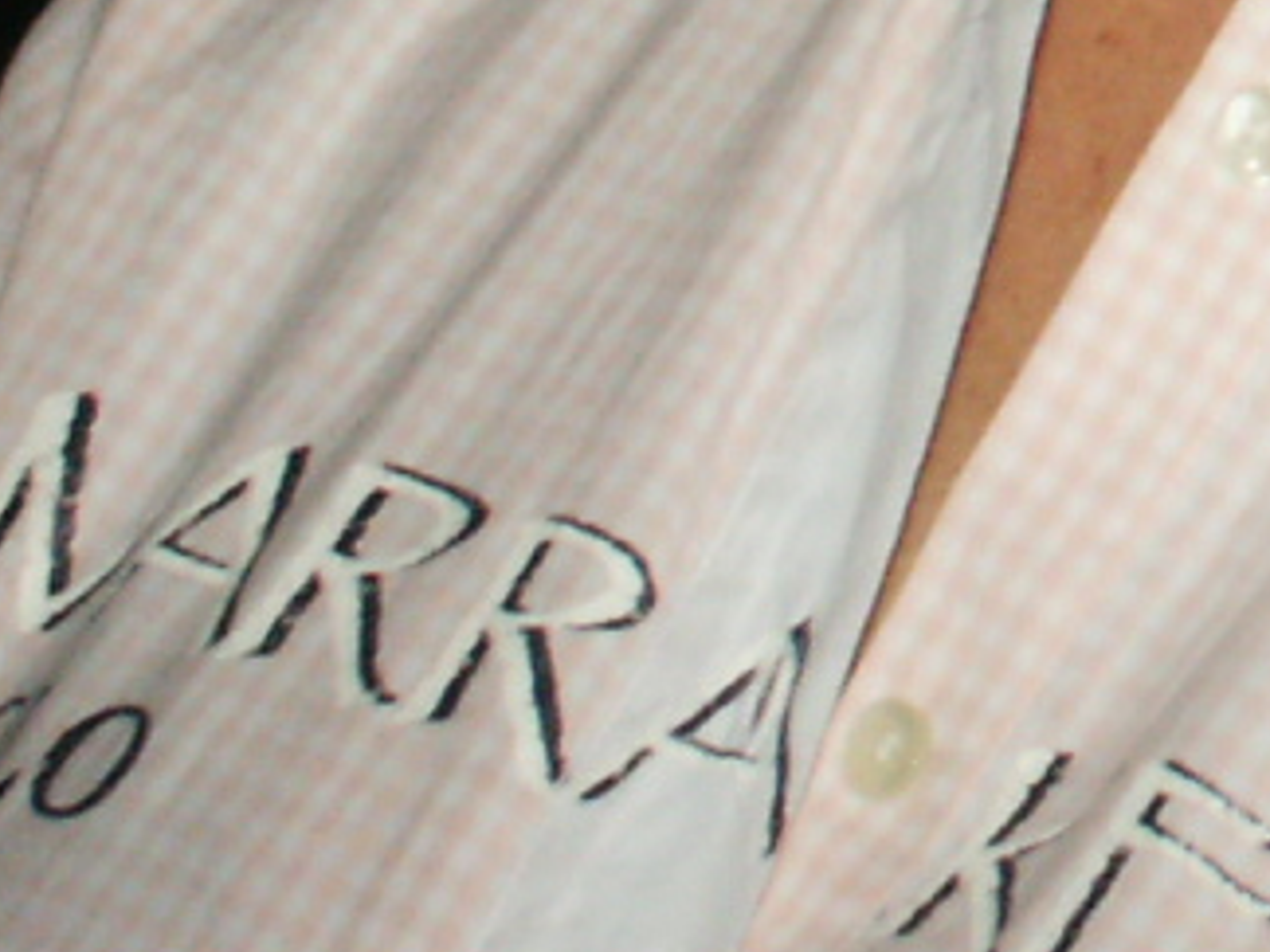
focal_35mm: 173
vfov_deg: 8.1
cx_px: 2391
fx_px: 6347
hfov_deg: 10.6
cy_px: -1089
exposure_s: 1/45
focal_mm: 7.22
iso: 200
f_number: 6.7
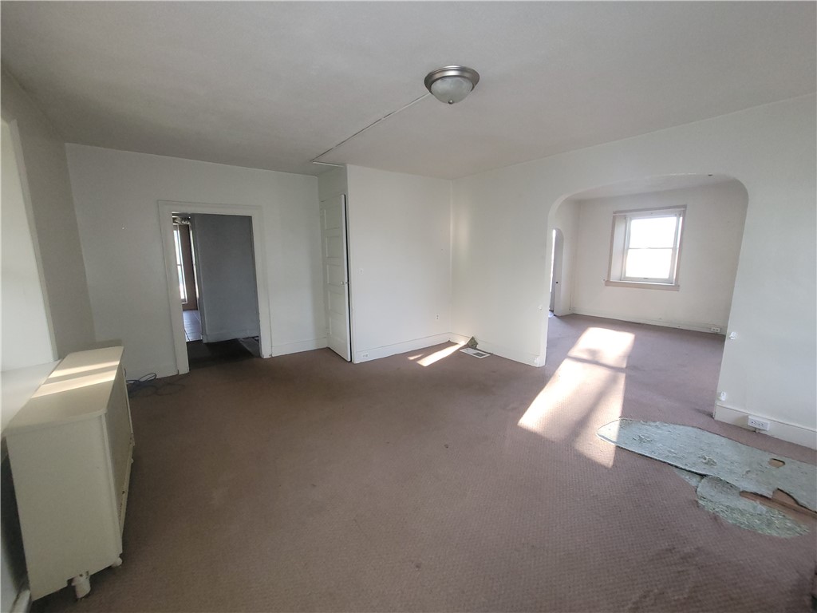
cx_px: 408
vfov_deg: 89.9
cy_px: 306
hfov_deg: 106.2
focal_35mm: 13
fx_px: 307
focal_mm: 2.2
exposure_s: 1/60
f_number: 2.2
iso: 200
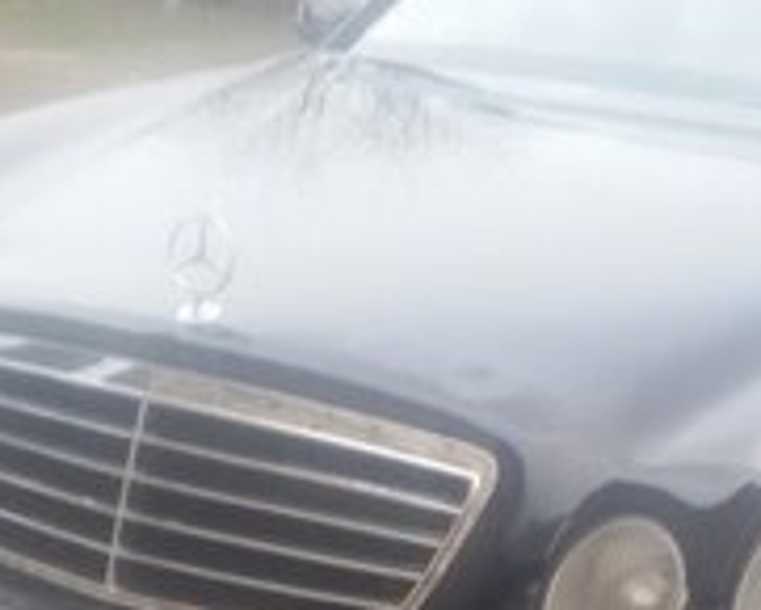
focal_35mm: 83
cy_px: 862
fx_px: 1870
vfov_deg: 17.1
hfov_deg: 22.9
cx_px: 509
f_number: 2.4
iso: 64
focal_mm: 2.93
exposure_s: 1/100
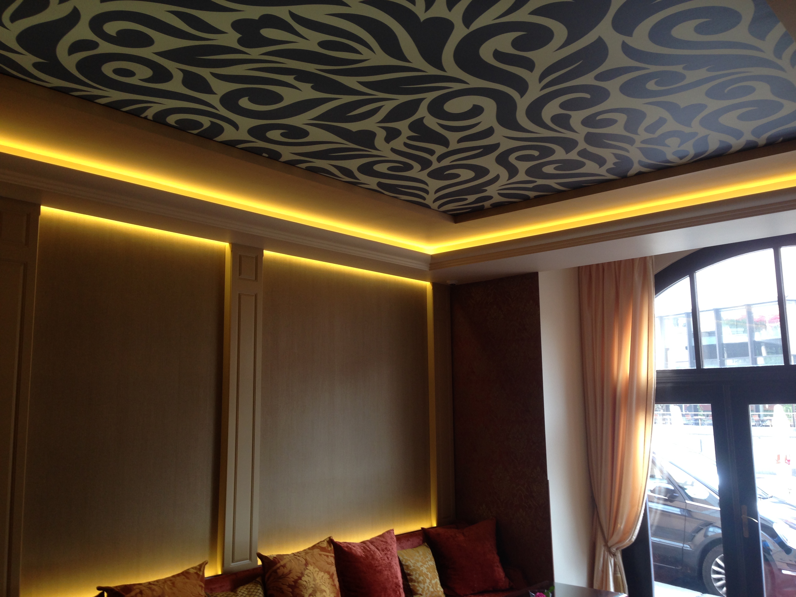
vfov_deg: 42.9
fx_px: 759
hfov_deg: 55.4
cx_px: 398
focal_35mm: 33
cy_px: 298
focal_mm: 4.12
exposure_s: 1/30
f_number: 2.4
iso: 50
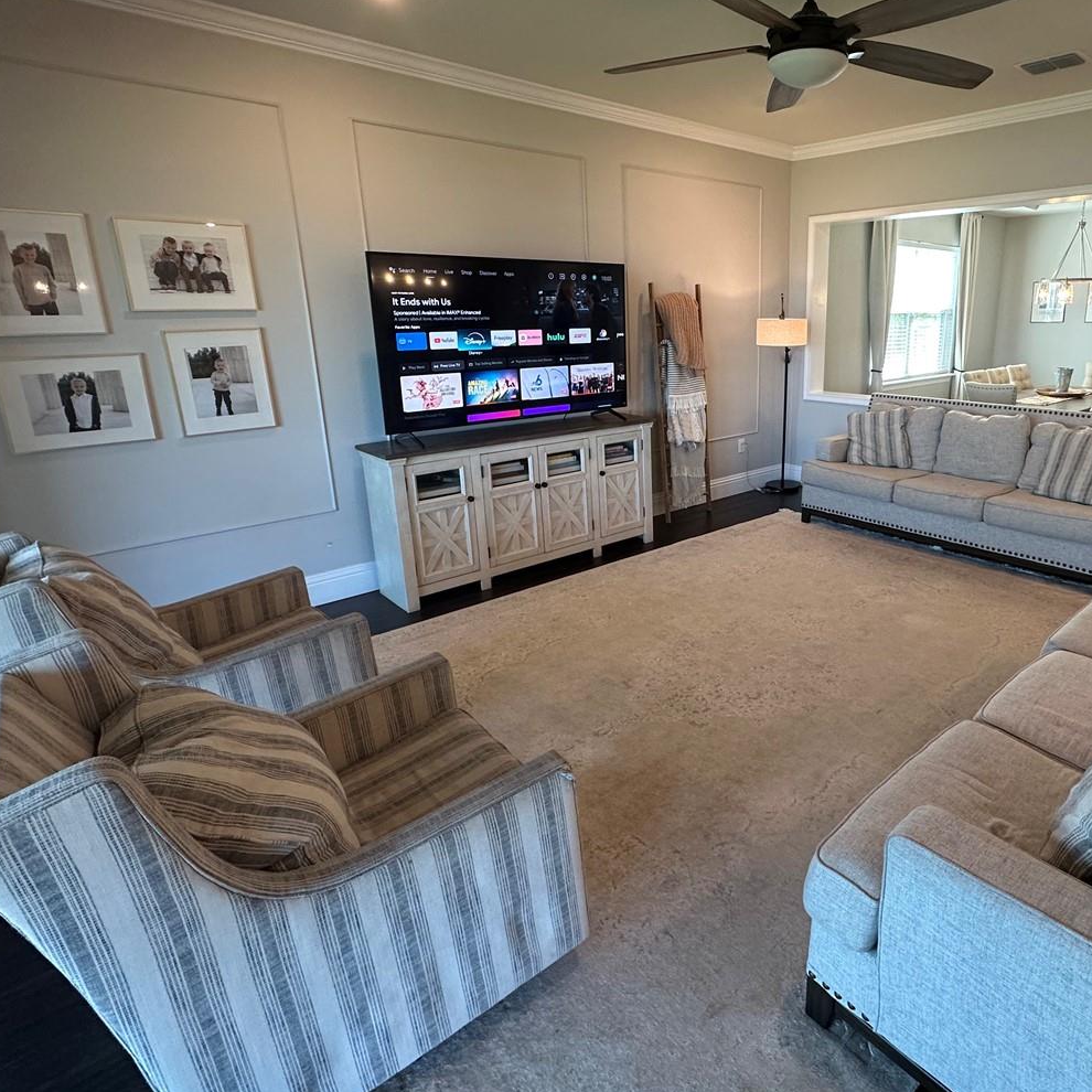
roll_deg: +0.4
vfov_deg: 74.7
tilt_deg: -14.4
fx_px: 714
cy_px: 496
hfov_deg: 73.3
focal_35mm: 20
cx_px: 696
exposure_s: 1/120
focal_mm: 2.22
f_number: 2.2
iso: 200
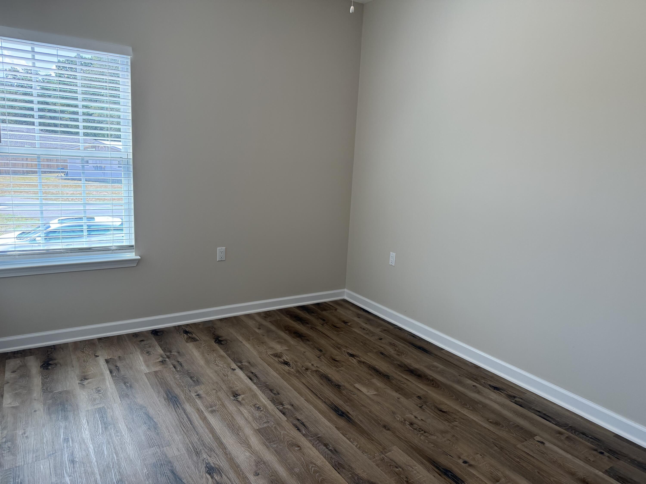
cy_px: 242
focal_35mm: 24
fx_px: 448
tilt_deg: -10.0
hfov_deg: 71.6
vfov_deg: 56.8
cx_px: 323
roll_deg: -2.4
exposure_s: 1/192
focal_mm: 6.76
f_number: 1.78
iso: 100
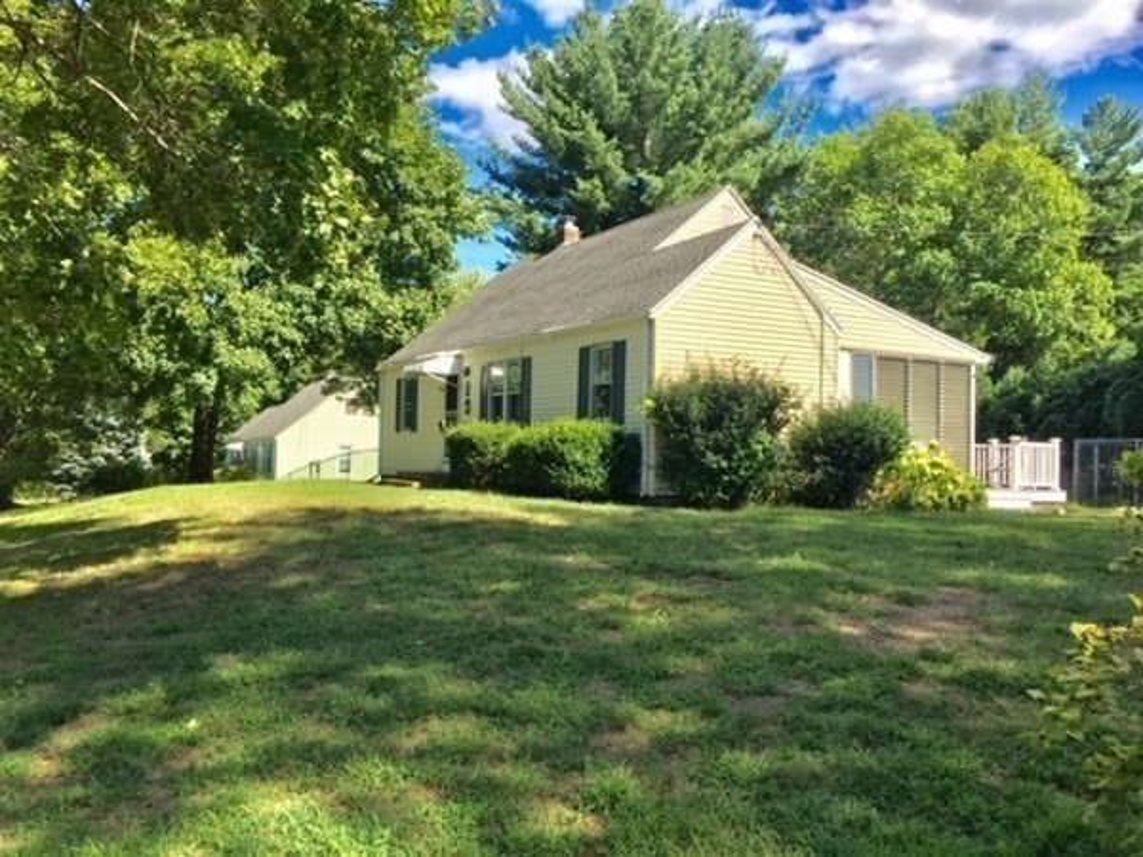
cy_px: 428
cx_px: 572
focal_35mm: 29
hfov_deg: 61.7
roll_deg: -1.3
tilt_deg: +0.5
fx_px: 958
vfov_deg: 48.2
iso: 32
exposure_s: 1/1014
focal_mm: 4.15
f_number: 2.2
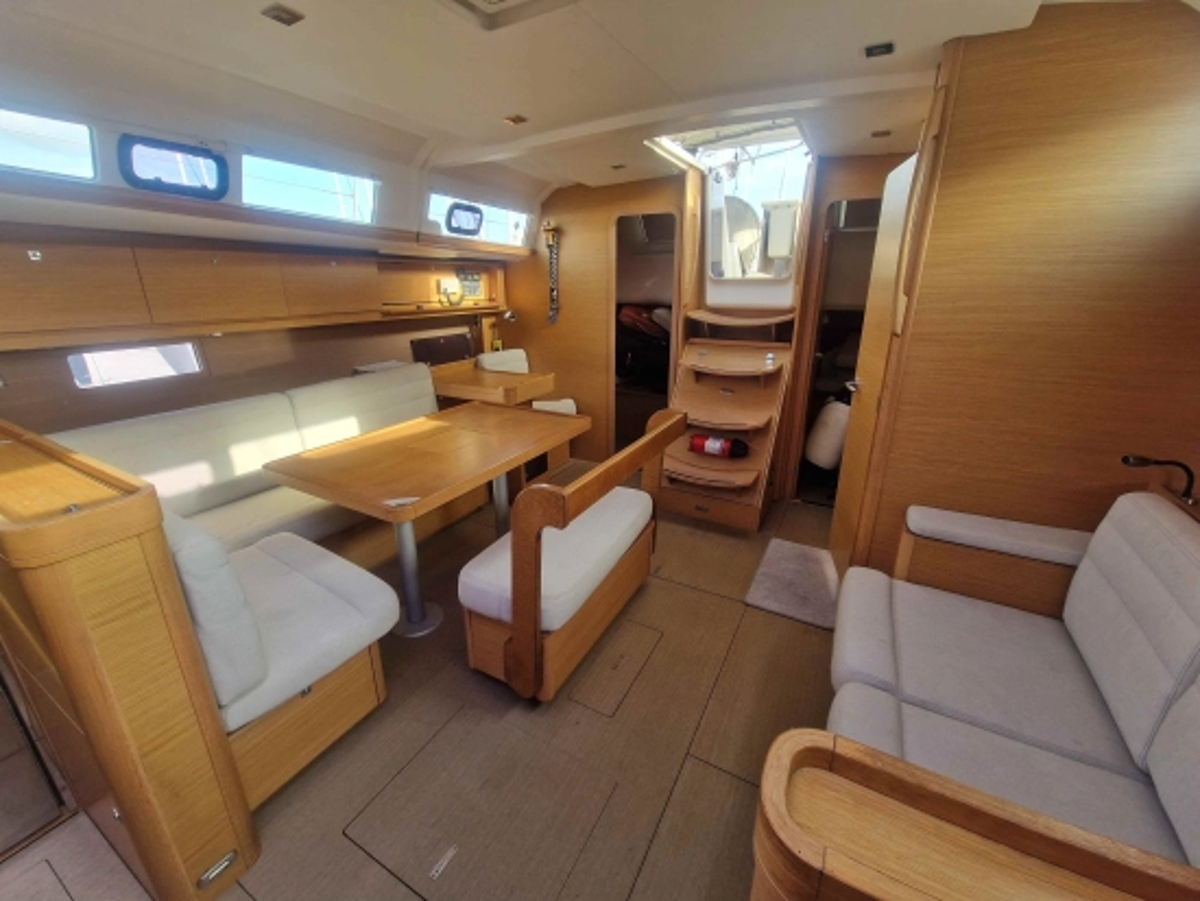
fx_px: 451
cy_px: 450
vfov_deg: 90.0
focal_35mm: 13
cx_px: 600
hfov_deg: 106.2
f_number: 2.2
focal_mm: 2.2
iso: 100
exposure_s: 1/100
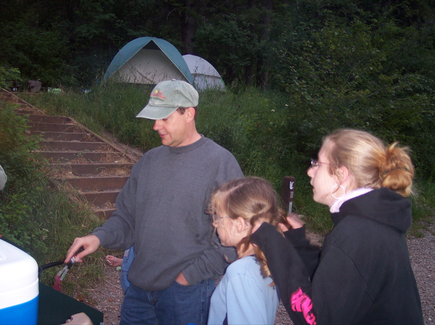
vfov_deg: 37.7
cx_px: 218
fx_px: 477
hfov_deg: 49.0
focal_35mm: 38
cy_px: 162
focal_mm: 8
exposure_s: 1/30
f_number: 2.8
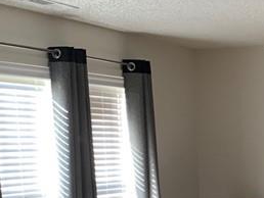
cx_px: 278
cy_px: 250
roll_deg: +1.4
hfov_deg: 18.4
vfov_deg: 13.9
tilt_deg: -6.7
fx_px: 786
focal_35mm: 103
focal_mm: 4.25
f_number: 1.8
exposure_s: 1/60
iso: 125
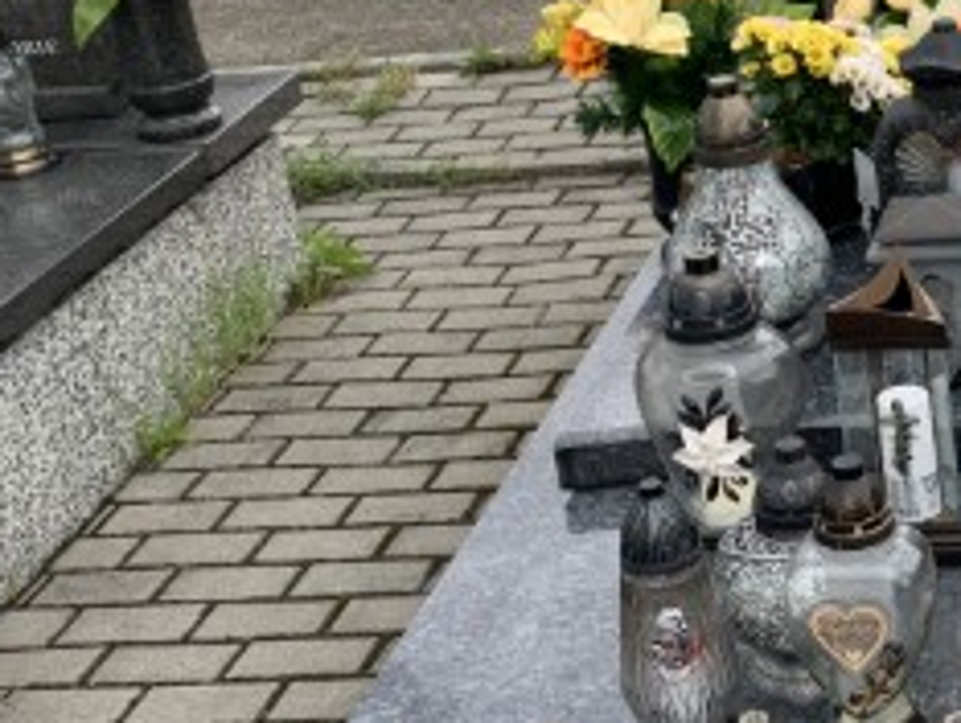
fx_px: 1973
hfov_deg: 25.7
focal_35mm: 71
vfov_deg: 20.8
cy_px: 329
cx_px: 1006
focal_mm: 4.25
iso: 25
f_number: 1.8
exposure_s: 1/871
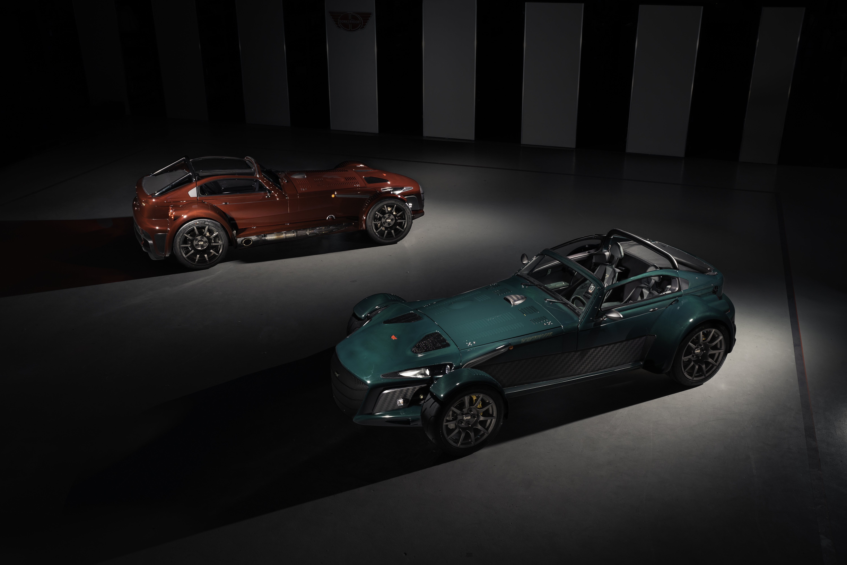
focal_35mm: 36
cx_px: 424
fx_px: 847
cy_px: 282
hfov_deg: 53.1
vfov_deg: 36.9
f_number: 14
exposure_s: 8
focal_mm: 36
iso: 160
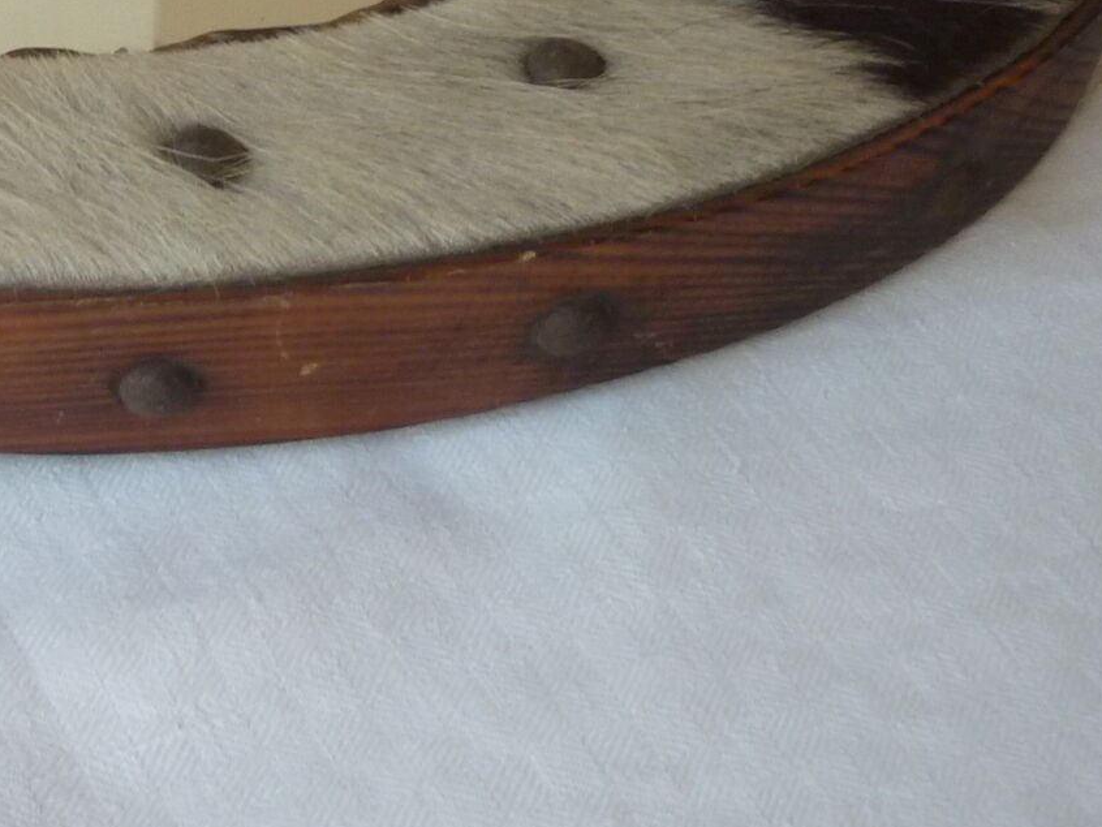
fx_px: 2484
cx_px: 172
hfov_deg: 24.5
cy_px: 94
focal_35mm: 78
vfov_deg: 18.6
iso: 200
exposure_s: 1/30
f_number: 2.8
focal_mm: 5.5
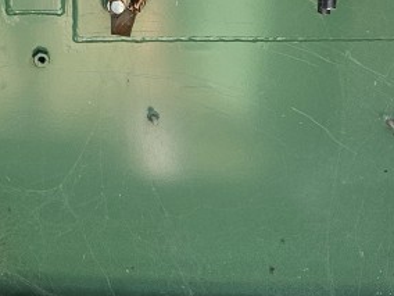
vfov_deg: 17.2
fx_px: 922
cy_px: -82
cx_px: -86
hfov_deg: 22.2
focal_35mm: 81
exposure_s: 1/207
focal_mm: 5.4
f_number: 1.8
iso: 40
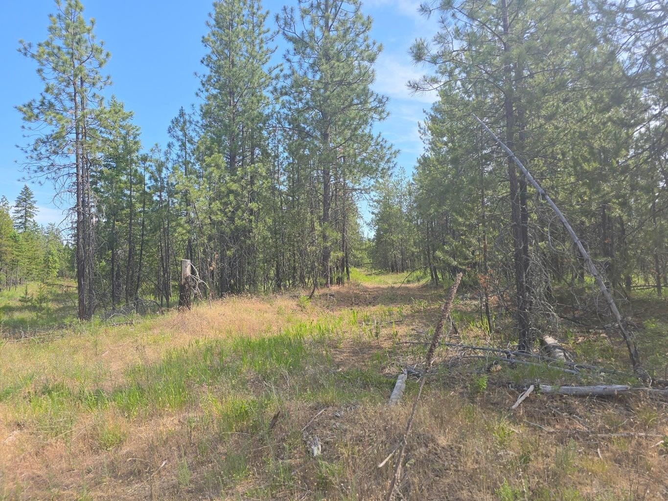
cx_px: 334
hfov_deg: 73.9
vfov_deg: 58.9
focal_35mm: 23
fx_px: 444
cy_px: 250
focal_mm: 6.3
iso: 12
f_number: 1.7
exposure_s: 1/368
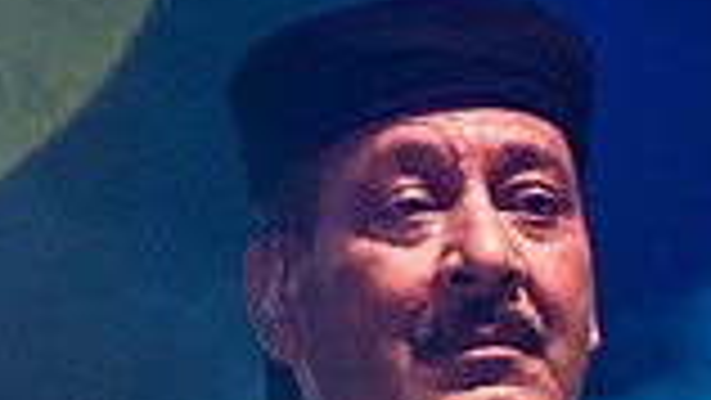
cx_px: 1023
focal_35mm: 412
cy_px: 795
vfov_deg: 2.9
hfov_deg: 5.2
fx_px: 7770
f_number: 3.5
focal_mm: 83
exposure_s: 1/800
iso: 3200
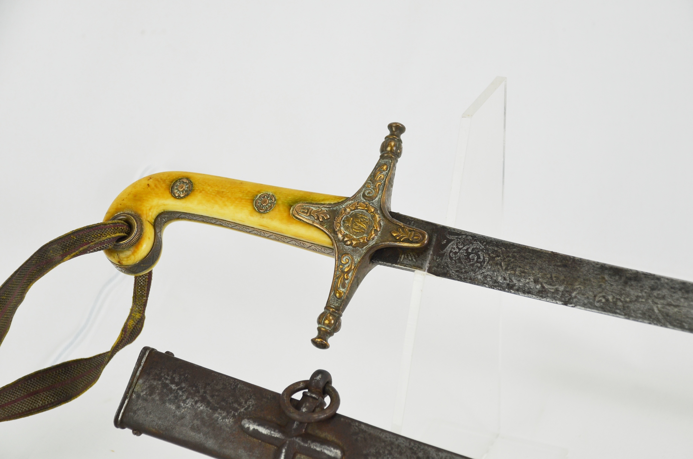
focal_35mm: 87
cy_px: 230
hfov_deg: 23.4
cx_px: 346
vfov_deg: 15.6
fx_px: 1671
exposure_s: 1/250
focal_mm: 58
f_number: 5
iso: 400
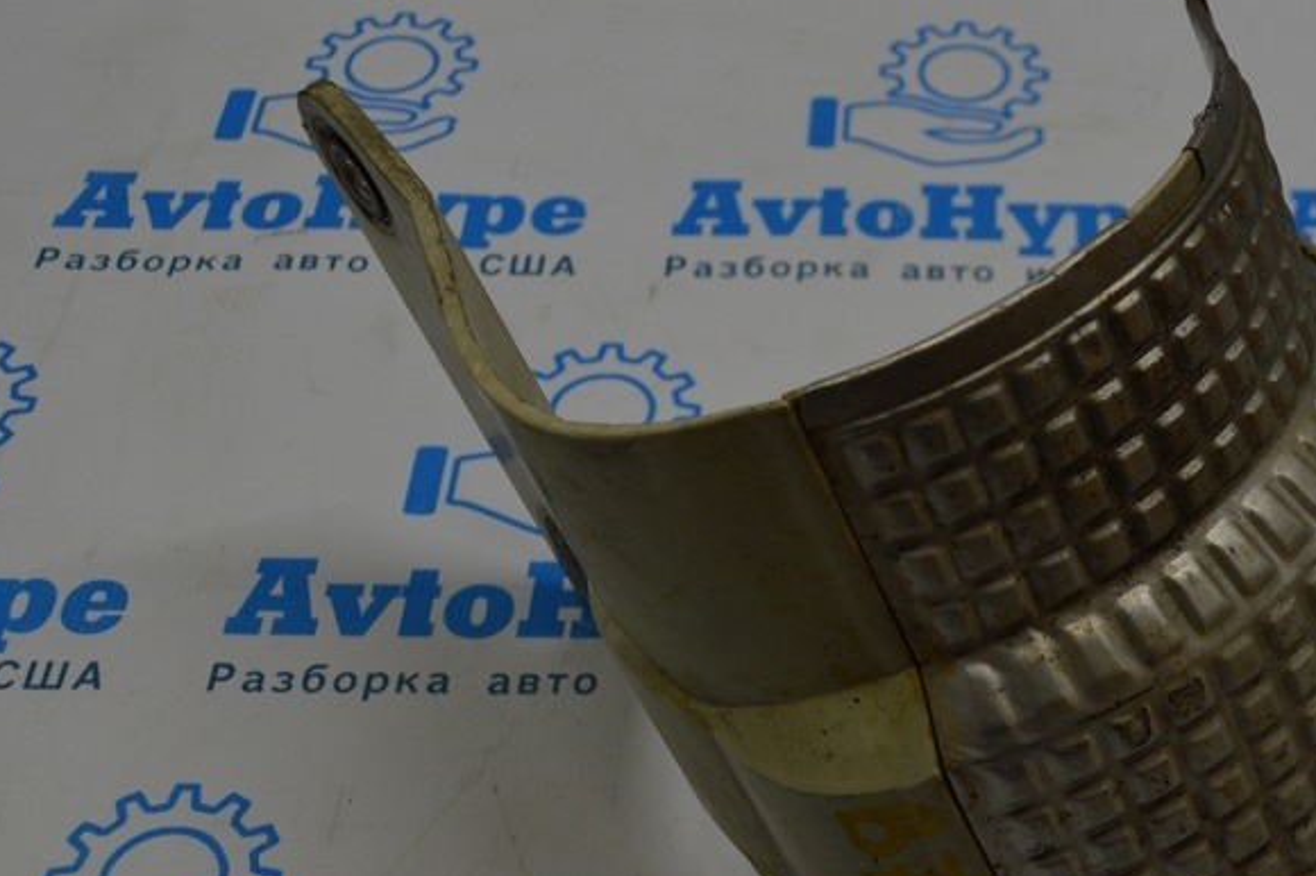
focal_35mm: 61
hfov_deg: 32.3
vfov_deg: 22.2
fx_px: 2224
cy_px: 591
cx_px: 1005
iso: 140
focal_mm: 23
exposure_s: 1/60
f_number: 5.6
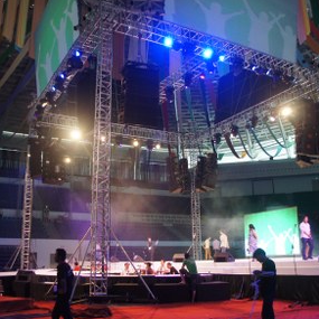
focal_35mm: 36
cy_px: 162
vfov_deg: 46.0
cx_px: 160
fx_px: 375
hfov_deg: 46.0
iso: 1000
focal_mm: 18
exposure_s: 1/80
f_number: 3.5
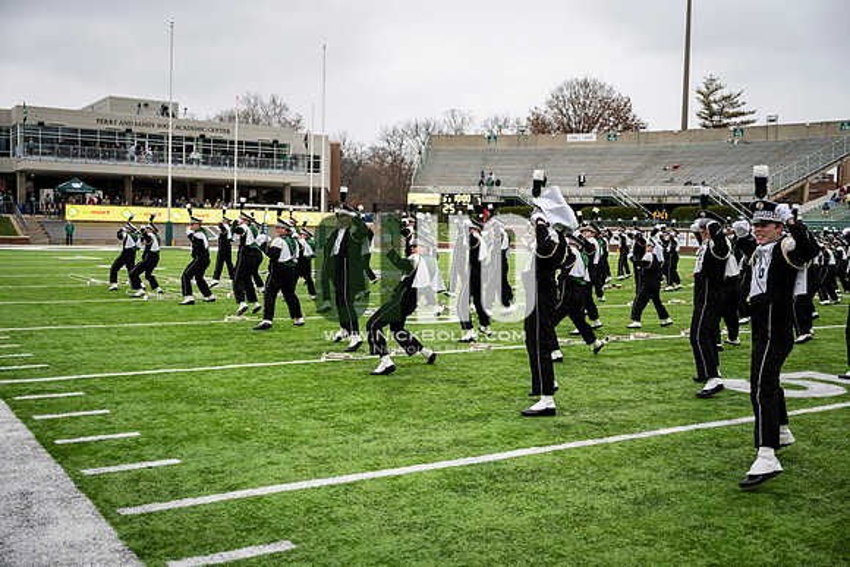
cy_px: 284
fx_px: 897
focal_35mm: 38
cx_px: 425
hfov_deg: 50.7
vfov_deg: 35.1
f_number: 2.8
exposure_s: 1/500
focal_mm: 38
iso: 100
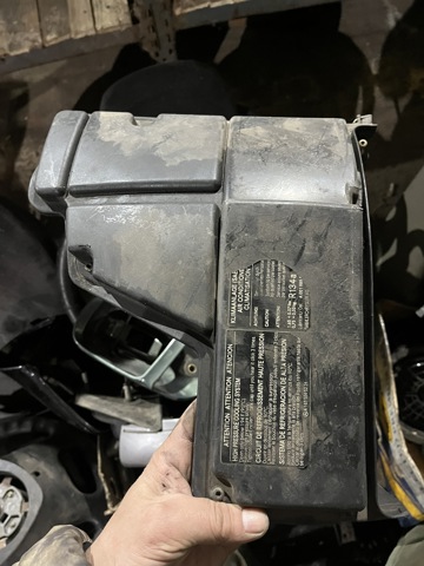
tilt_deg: -75.6
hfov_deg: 53.1
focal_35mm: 26
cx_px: 212
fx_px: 425
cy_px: 283
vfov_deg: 67.3
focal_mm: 5.1
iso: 640
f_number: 1.6
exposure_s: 1/33
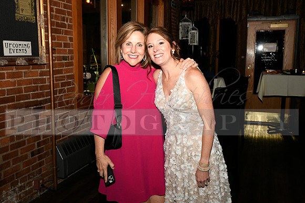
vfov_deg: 33.4
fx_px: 339
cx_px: 152
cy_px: 102
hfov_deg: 48.4
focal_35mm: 40
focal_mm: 40
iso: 6400
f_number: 11
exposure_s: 1/60
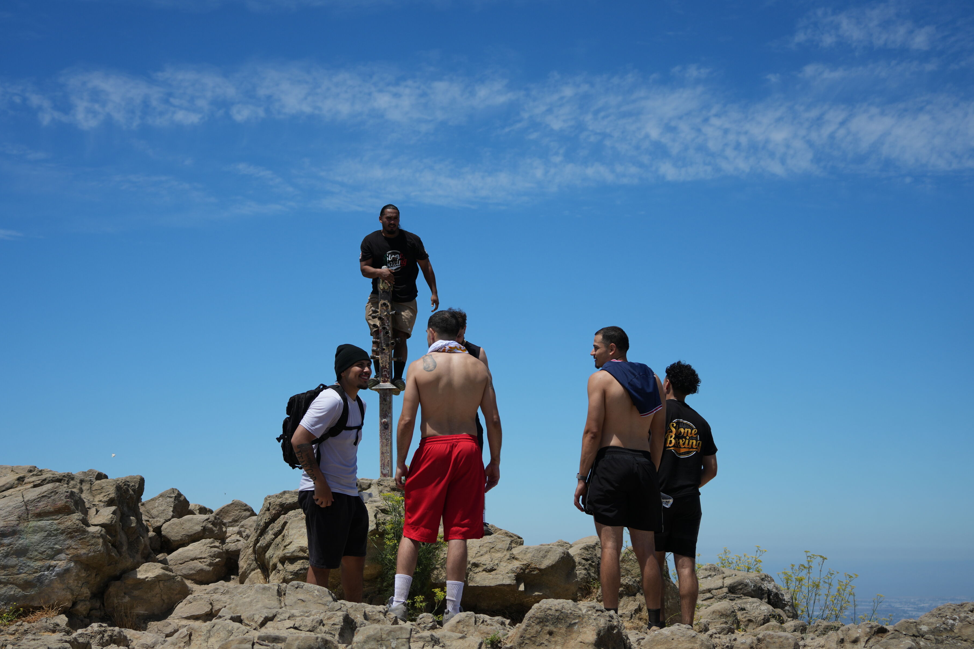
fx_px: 1623
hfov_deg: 33.4
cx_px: 440
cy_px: 335
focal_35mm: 60
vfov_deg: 22.6
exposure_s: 1/2000
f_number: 4.5
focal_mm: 50
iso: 160
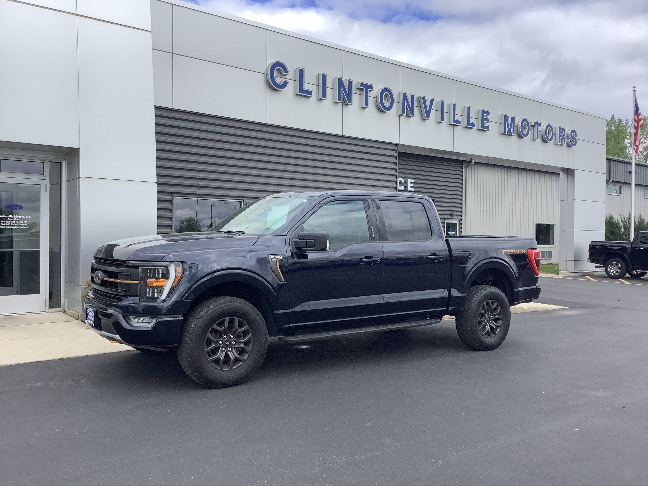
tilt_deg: -1.0
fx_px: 580
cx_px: 324
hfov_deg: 58.4
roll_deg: -0.2
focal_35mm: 31
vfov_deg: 45.4
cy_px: 243
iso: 25
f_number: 2.4
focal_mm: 3.3
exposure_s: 1/981
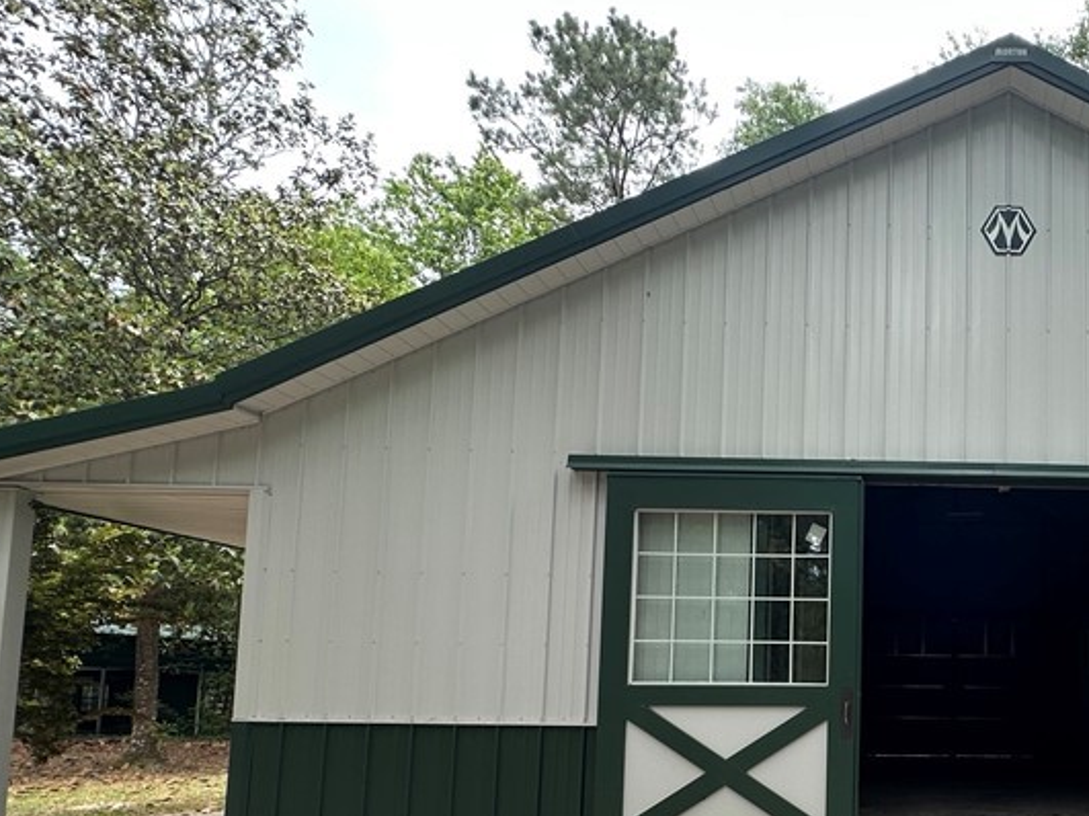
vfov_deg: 48.9
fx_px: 849
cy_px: 634
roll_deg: -1.3
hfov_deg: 57.4
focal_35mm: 27
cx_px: 952
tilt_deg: +5.2
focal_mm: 2.22
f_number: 2.2
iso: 40
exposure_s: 1/108
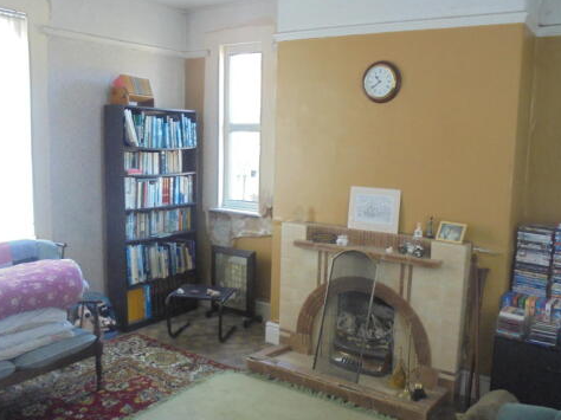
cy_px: 205
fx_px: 518
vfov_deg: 44.1
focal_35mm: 32
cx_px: 294
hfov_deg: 56.8
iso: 400
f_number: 3.5
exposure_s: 1/40
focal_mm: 4.6
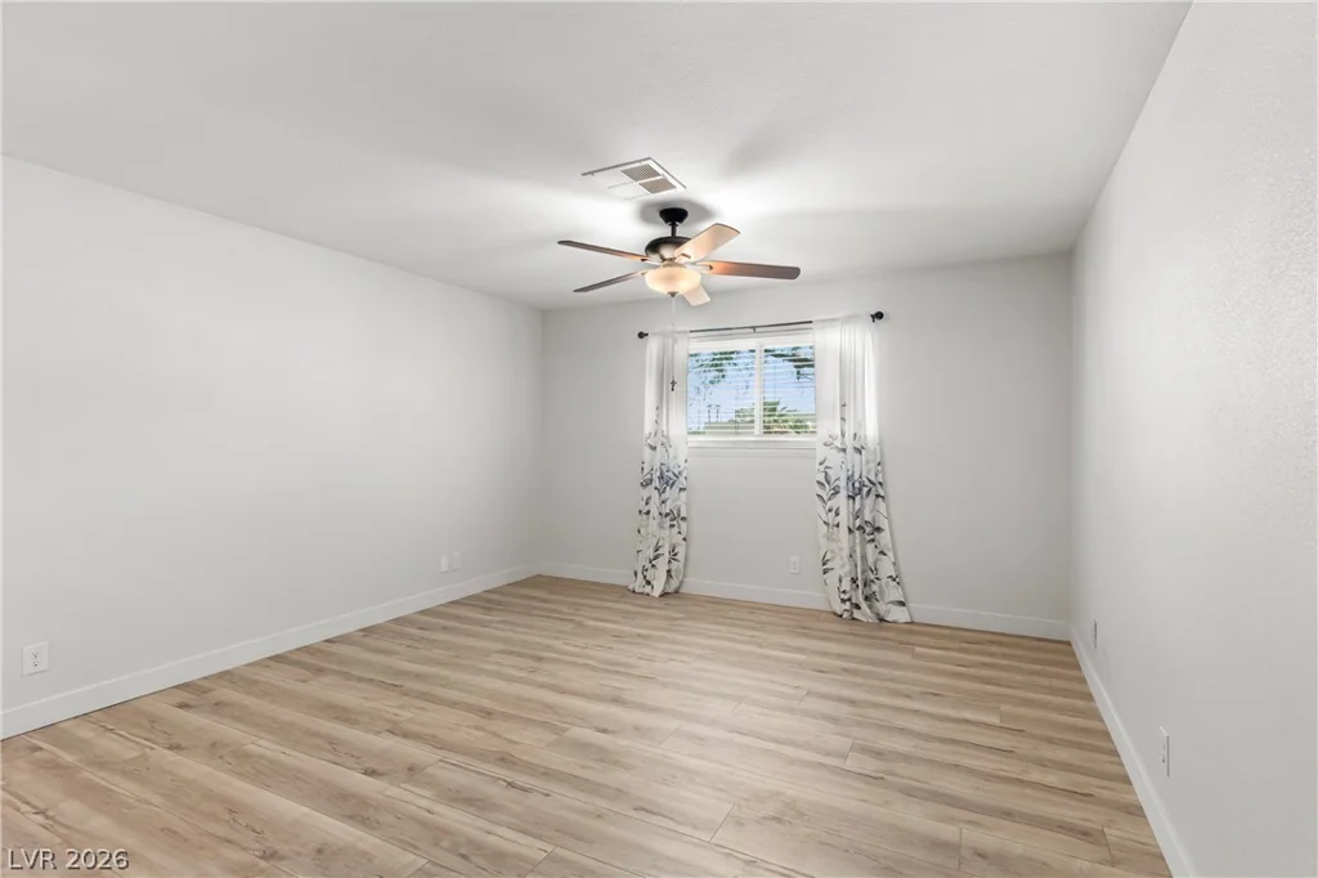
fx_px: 622
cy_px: 439
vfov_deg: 70.4
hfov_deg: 93.3
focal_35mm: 17
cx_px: 659
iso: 400
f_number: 8
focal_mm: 17
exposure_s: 1/3
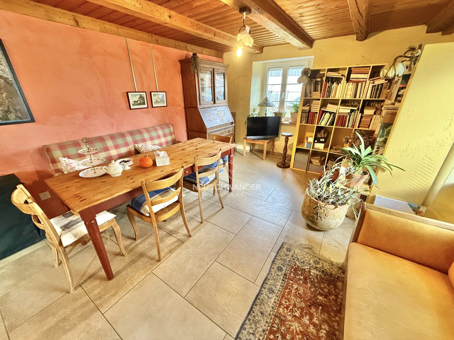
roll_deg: +0.7
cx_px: 227
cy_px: 170
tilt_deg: -23.4
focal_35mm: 14
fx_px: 184
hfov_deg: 102.1
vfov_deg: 85.7
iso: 320
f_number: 2.2
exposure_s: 1/50
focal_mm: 2.22
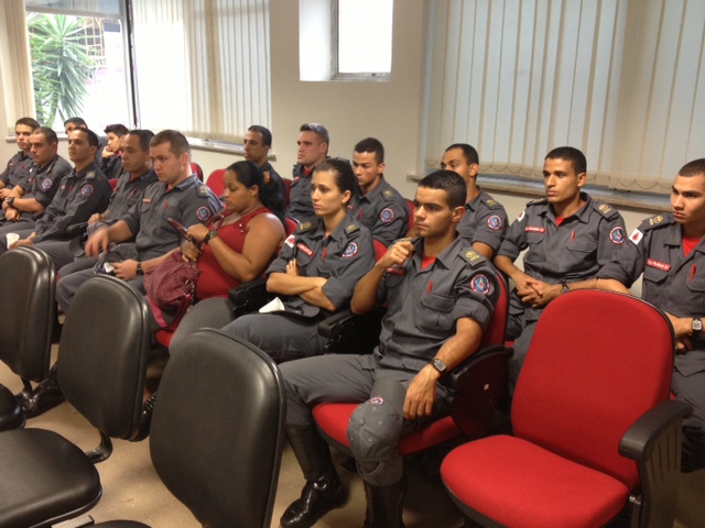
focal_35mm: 35
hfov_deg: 52.6
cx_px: 352
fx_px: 713
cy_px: 264
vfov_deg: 40.7
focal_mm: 4.28
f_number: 2.4
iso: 125
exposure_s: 1/20
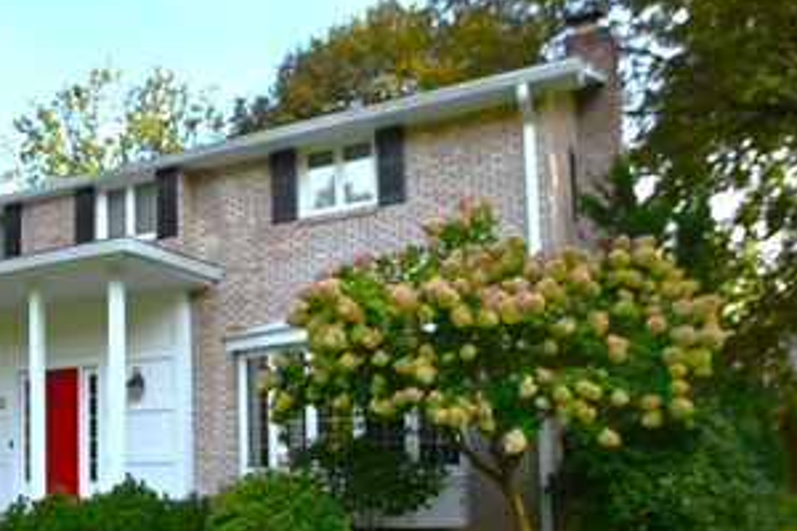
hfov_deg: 51.3
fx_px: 775
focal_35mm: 35
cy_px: 384
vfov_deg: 37.1
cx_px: 167
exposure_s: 1/250
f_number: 5
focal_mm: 14
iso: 200
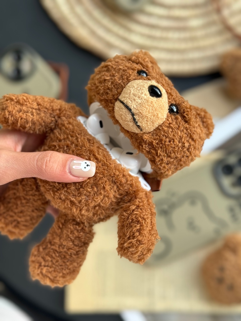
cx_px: 120
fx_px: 446
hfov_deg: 30.3
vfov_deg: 39.7
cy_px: 160
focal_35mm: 48
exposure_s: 1/196
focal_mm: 6.86
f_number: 1.78
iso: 64
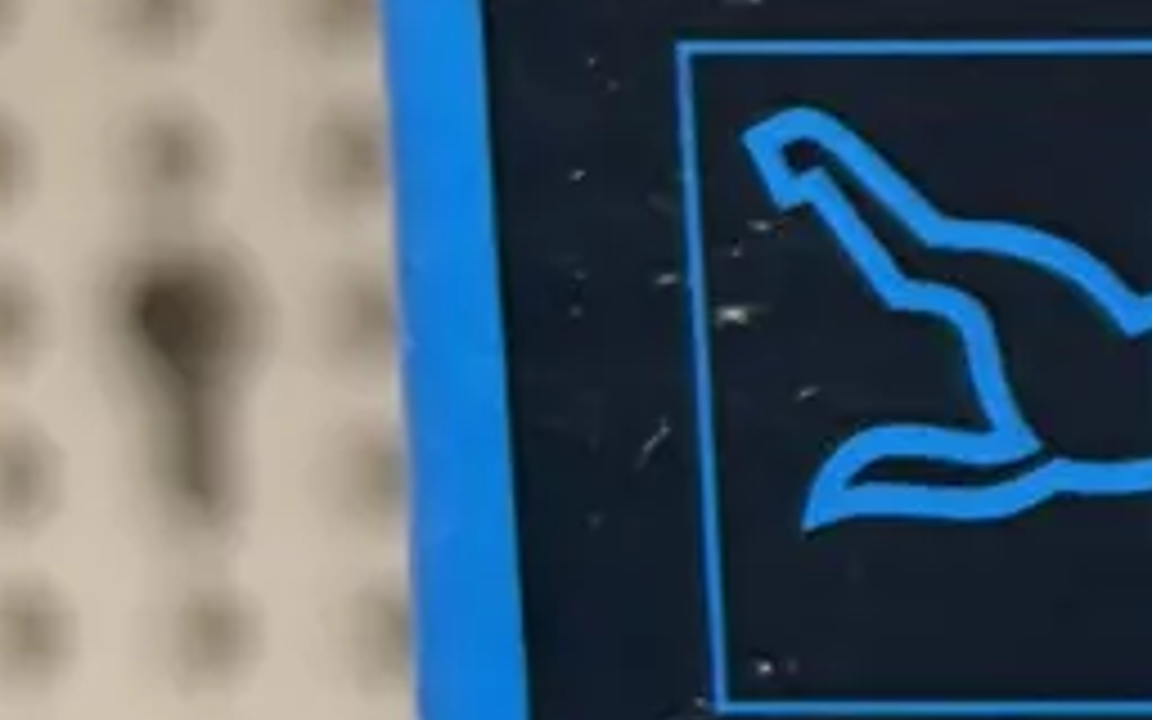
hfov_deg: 7.8
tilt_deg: -7.4
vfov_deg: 6.3
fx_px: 6499
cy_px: 490
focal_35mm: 207
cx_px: 4113
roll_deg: +1.6
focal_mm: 5.96
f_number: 1.6
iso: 80
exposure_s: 1/50
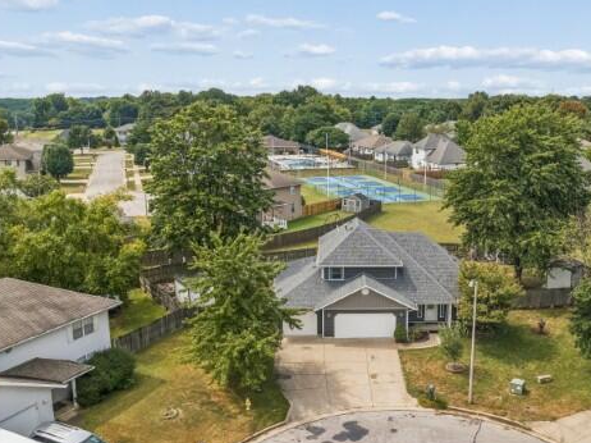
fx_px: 563
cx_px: 366
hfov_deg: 54.8
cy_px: 236
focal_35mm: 33
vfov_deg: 42.9
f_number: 2.8
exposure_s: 1/120
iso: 100
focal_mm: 8.4
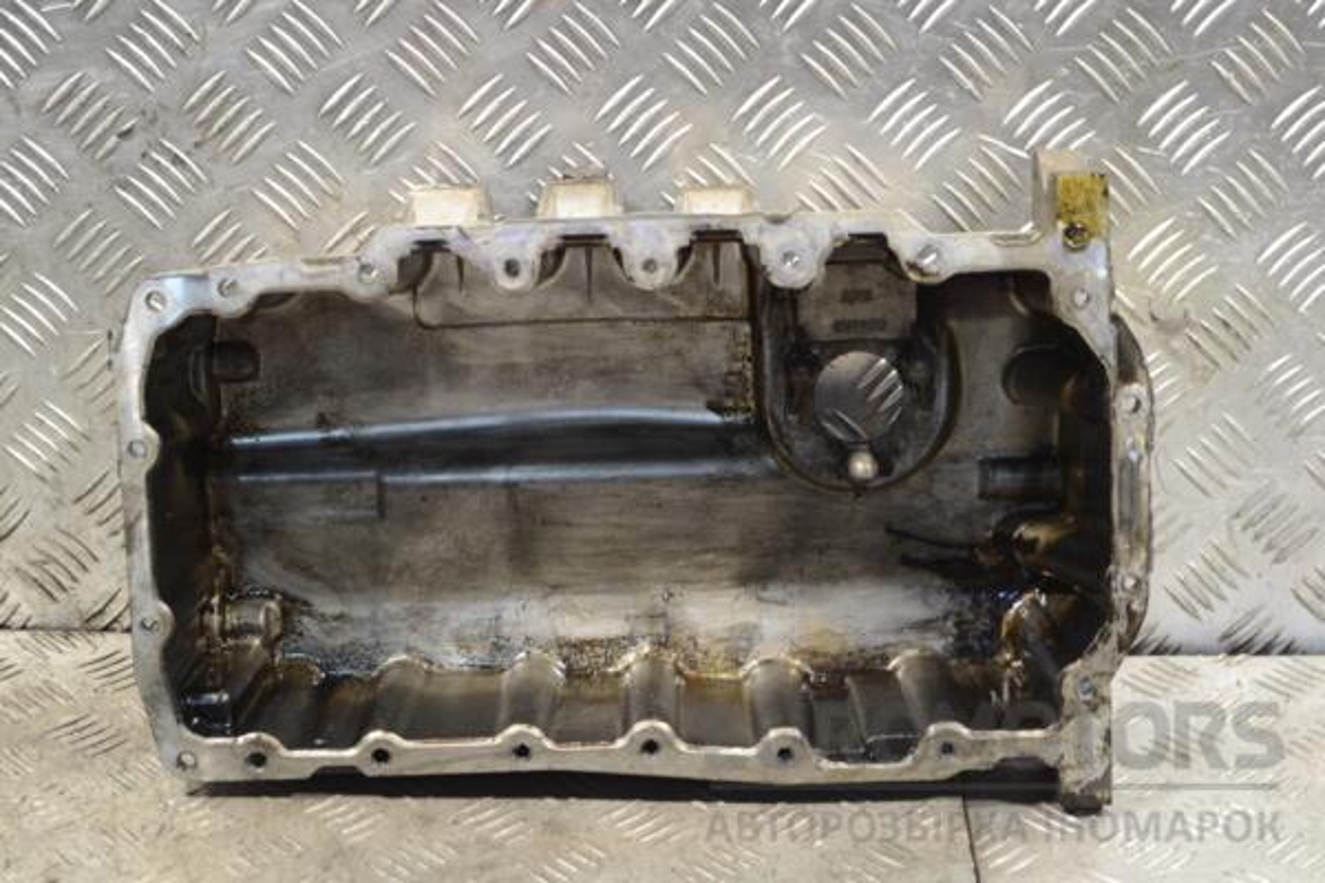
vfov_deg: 20.2
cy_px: 442
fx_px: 2484
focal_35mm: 68
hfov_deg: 29.9
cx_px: 662
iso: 560
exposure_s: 1/30
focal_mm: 45
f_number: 5.3
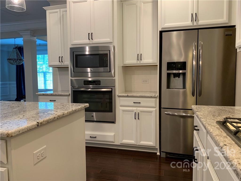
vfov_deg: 53.1
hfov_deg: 67.3
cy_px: 90
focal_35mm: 26
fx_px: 181
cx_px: 120
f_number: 1.8
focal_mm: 4.25
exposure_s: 1/60
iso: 125
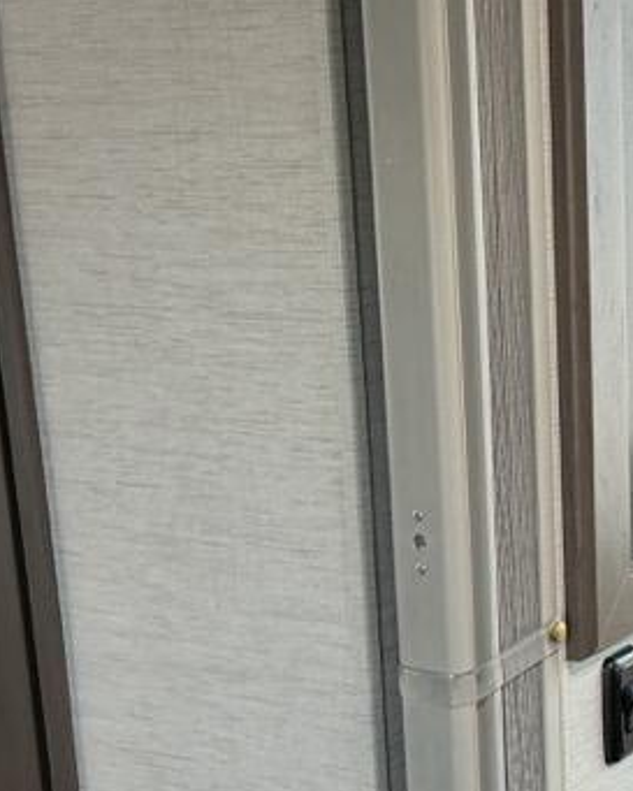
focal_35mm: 88
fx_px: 2060
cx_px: 543
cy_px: 696
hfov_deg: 17.3
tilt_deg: -15.6
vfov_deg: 21.3
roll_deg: +2.8
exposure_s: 1/121
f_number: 1.78
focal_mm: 6.76
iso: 160
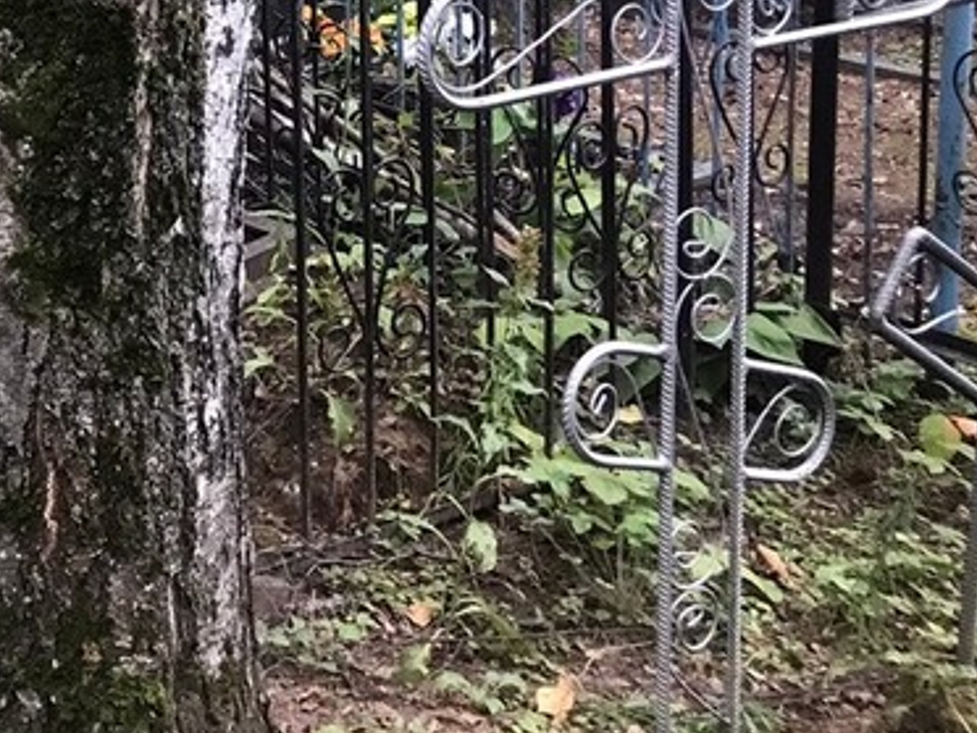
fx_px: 2173
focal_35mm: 77
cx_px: -260
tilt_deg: -9.1
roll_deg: +2.2
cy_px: -108
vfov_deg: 18.3
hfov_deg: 22.8
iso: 40
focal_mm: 3.99
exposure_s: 1/25
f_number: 1.8
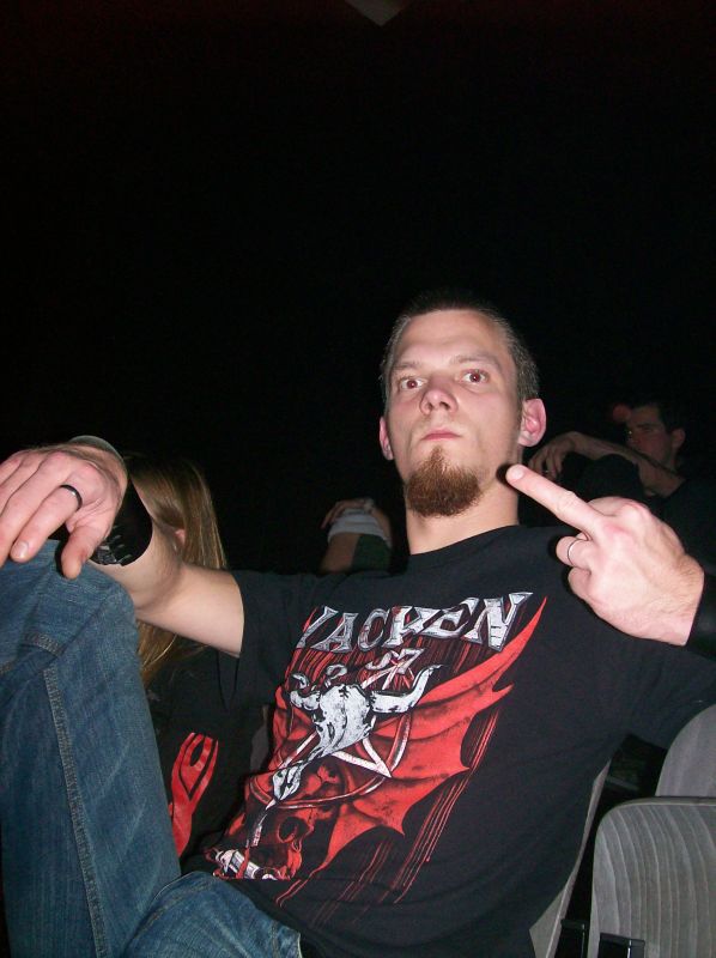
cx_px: 358
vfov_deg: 51.4
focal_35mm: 36
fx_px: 995
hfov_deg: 39.6
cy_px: 479
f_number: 2.7
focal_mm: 6
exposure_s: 1/64
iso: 140
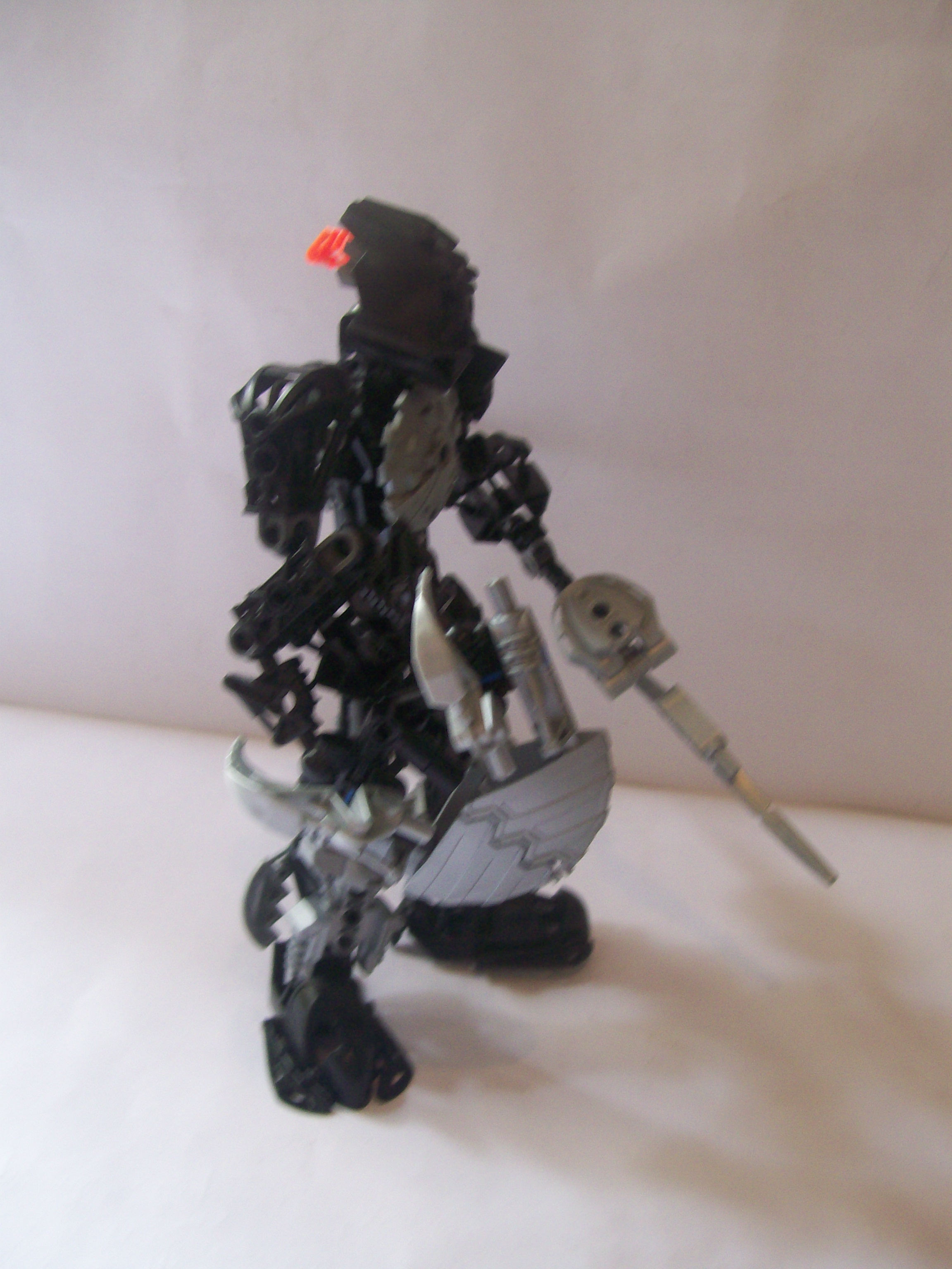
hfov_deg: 39.7
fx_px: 1320
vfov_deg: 51.4
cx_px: 476
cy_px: 634
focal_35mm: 36
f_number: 2.7
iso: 110
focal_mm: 6
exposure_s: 1/32
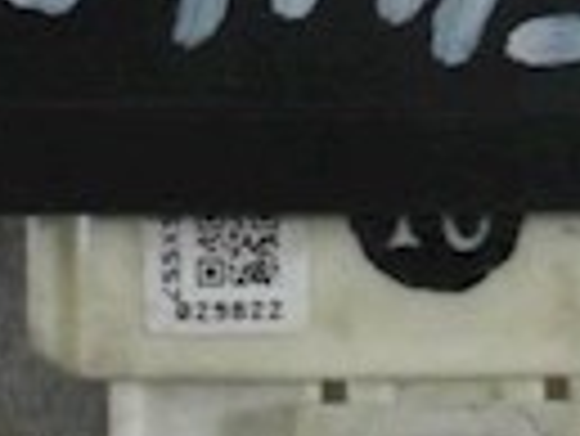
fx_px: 3002
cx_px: 477
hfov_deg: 11.0
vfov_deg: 8.0
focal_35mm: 179
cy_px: -324
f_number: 2.8
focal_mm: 6.3
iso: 200
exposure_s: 1/20
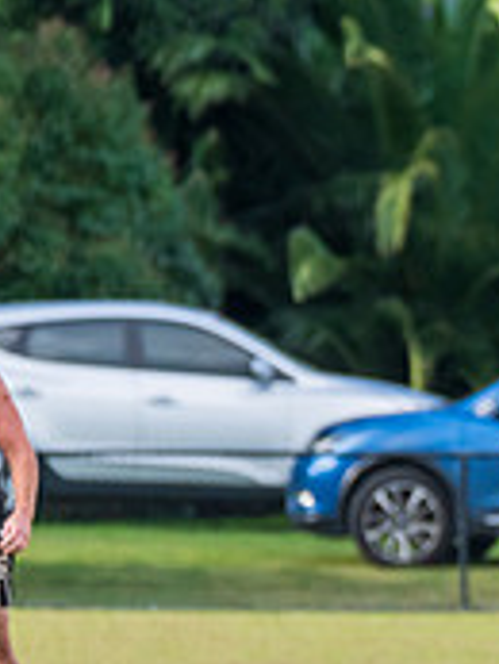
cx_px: 656
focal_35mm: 1307
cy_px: 585
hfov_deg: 1.1
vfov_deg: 1.5
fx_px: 25090
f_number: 6
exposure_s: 1/1250
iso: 1000
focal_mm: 400
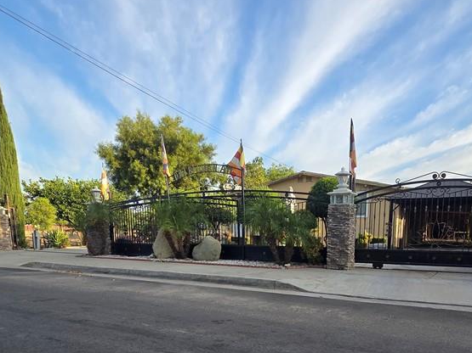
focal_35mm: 24
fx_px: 327
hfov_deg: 71.2
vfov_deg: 53.3
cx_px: 272
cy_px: 279
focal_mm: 2.2
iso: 50
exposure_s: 1/655
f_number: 2.2
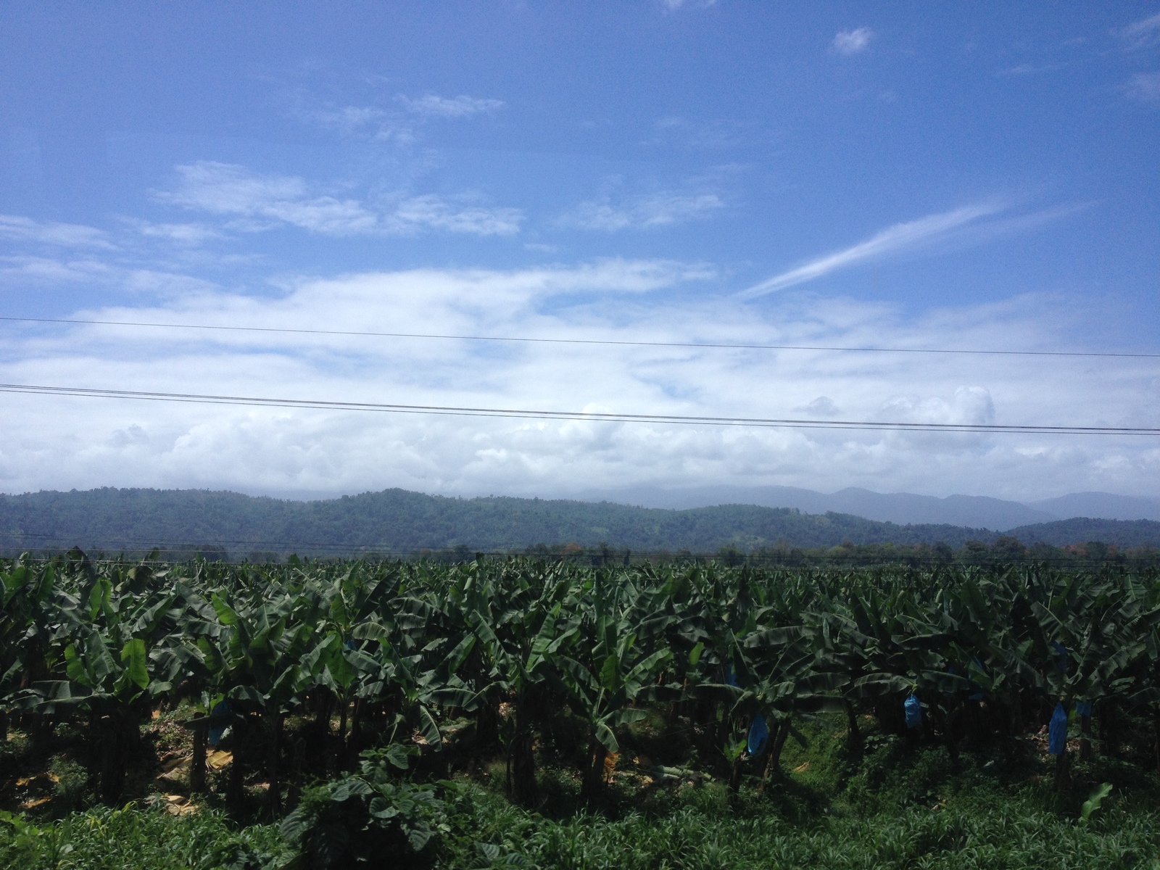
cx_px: 580
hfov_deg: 52.6
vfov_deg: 40.7
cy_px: 435
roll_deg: -0.3
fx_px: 1173
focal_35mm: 35
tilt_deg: +3.8
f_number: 2.4
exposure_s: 1/1416
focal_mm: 4.28
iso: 50
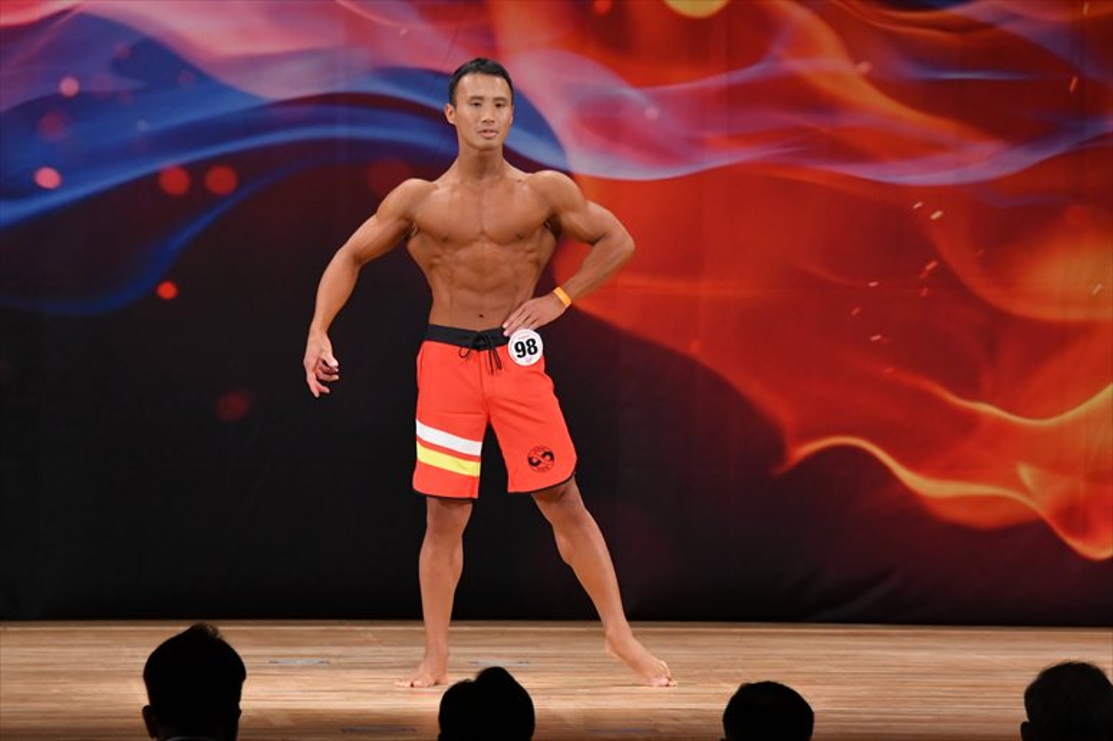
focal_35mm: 240
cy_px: 370
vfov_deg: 5.7
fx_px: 7416
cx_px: 556
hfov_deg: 8.6
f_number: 5.6
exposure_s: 1/400
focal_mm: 160
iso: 2500
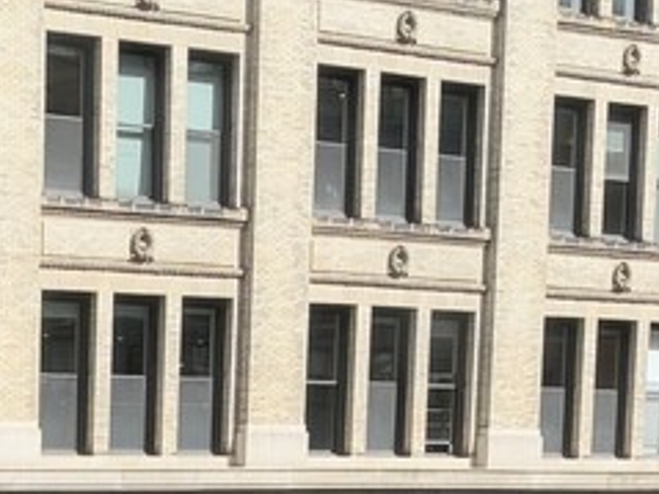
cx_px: -247
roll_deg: +0.6
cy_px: 1024
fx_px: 2550
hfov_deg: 14.0
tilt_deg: -9.8
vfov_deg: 10.1
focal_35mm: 134
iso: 80
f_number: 1.8
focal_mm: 6.93
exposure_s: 1/865
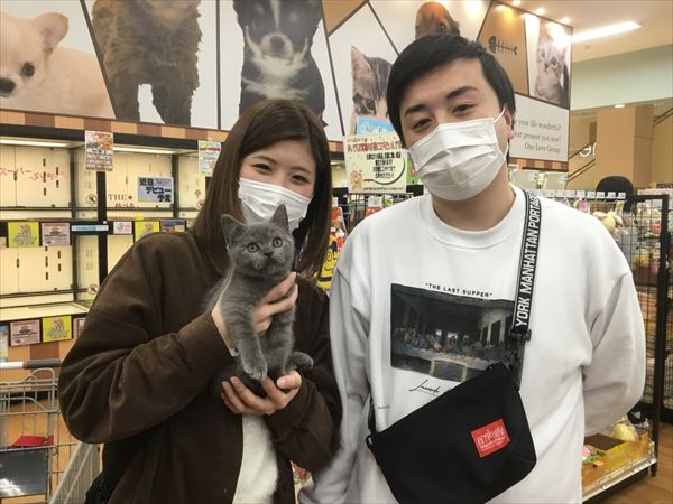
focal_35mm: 31
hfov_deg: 58.4
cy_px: 252
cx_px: 336
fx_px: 603
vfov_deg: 45.4
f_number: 2.4
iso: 64
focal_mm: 3.3
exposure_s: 1/33
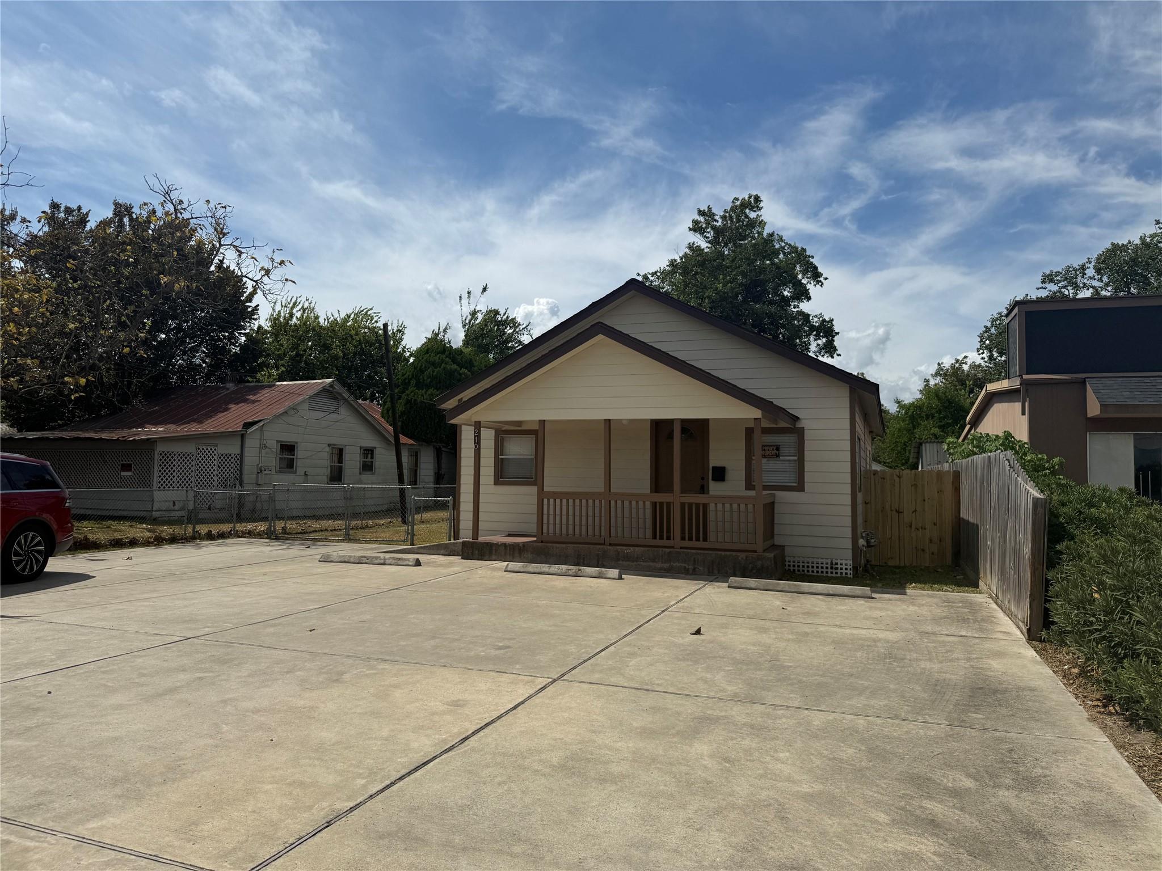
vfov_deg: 56.8
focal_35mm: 24
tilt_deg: +4.2
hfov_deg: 71.6
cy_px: 436
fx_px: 806
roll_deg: -1.2
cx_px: 581
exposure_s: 1/11905
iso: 80
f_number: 1.78
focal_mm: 6.76
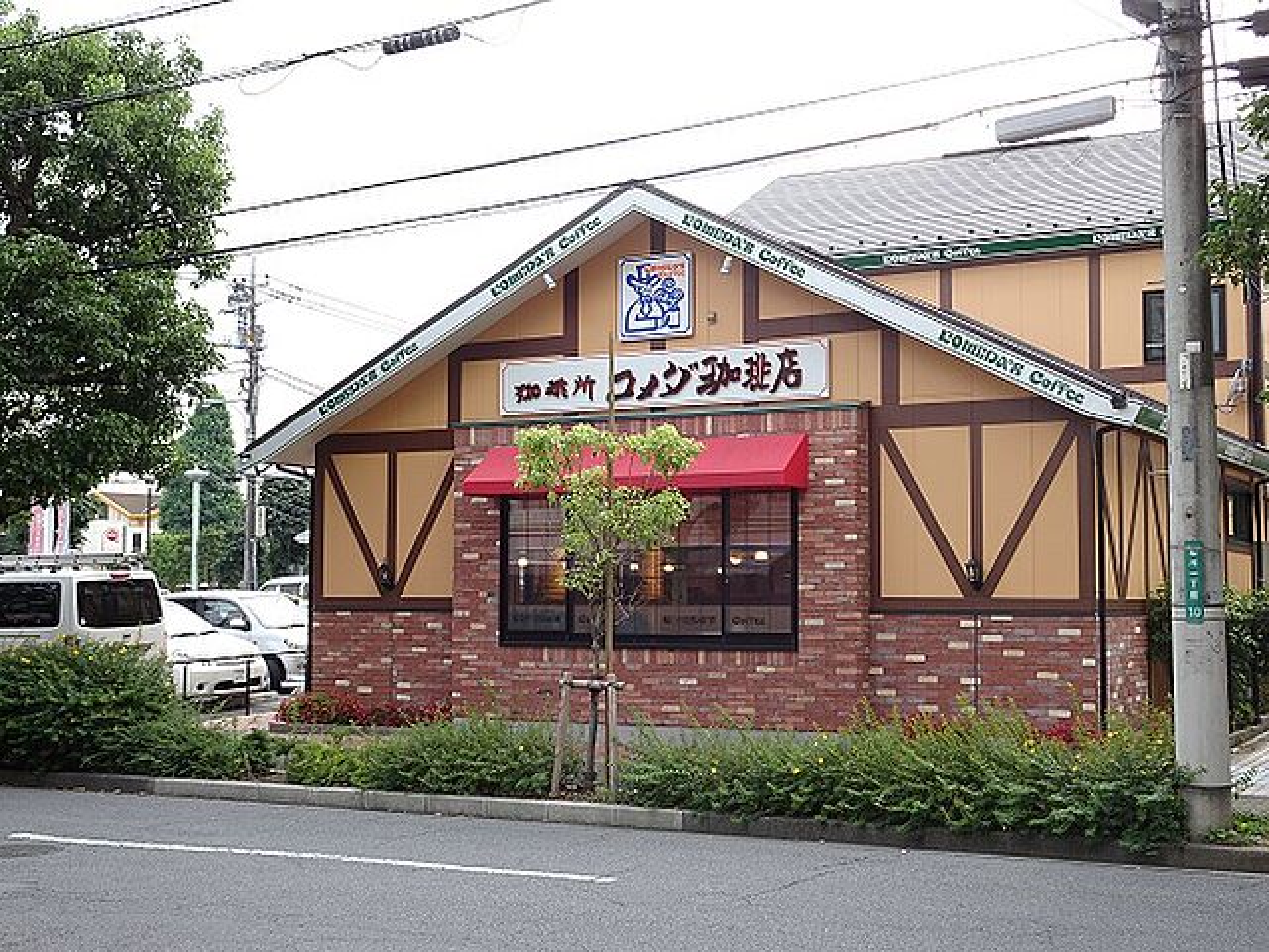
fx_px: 1686
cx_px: 634
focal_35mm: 46
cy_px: 476
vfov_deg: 31.5
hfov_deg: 41.2
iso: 80
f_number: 4.5
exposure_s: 1/80
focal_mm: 7.87
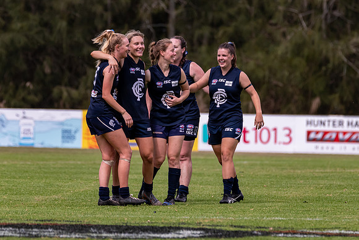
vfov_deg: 2.5
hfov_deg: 3.7
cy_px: 103
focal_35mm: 553
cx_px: 184
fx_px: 5514
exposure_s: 1/2500
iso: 800
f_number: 6.3
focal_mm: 360
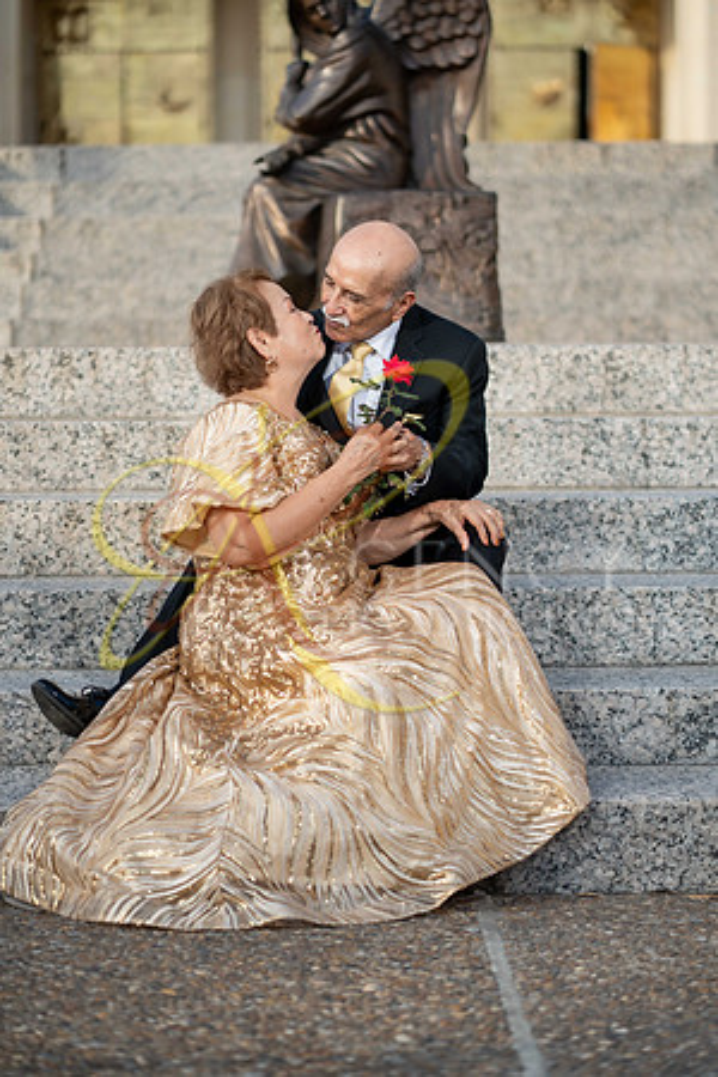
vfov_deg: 23.9
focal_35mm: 85
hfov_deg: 16.1
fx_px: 2543
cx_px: 359
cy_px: 538
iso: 200
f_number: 2.2
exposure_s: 1/2000
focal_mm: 85
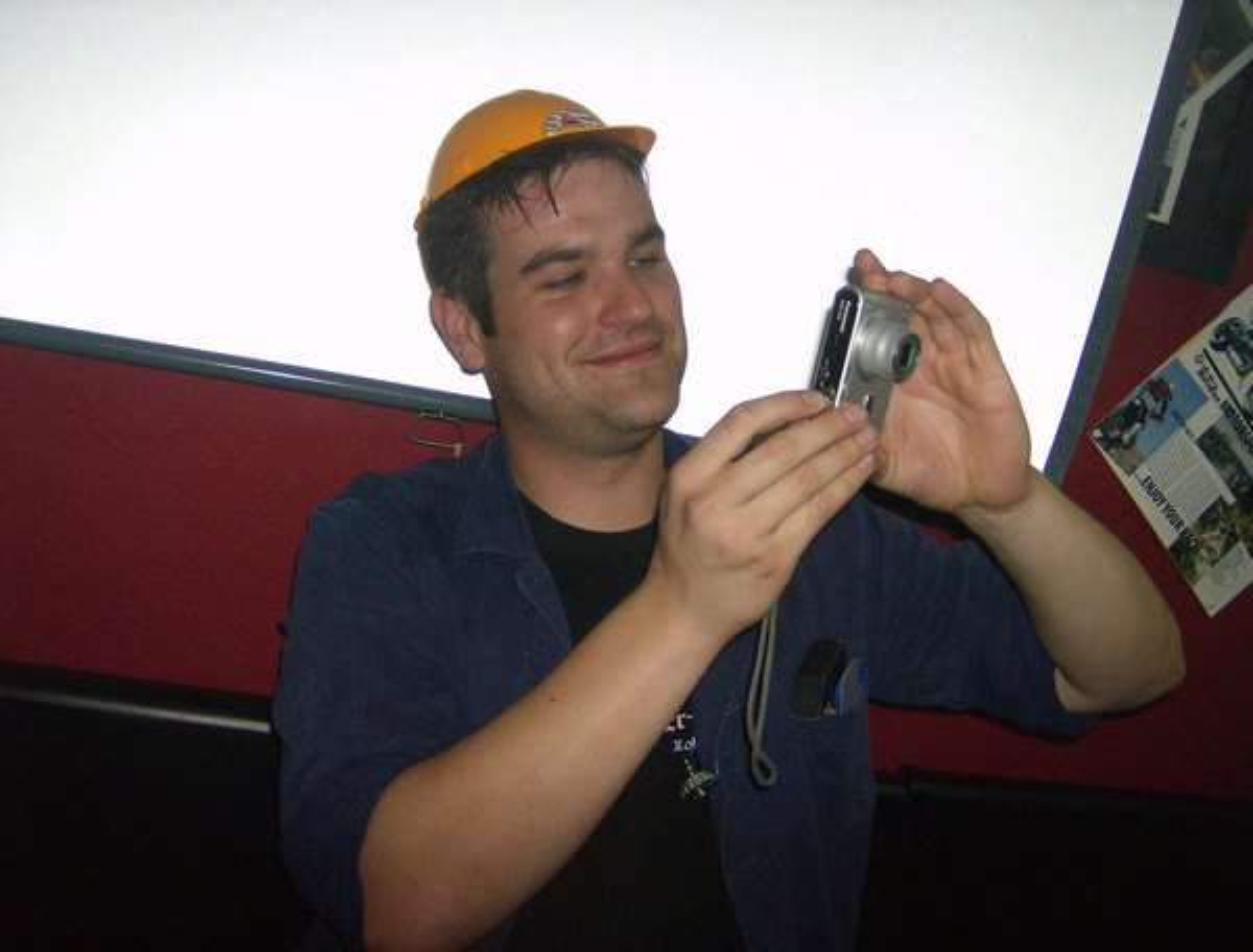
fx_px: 1309
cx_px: 626
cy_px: 476
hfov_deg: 51.1
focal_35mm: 36
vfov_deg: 40.0
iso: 200
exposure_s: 1/60
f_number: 2.8
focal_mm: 6
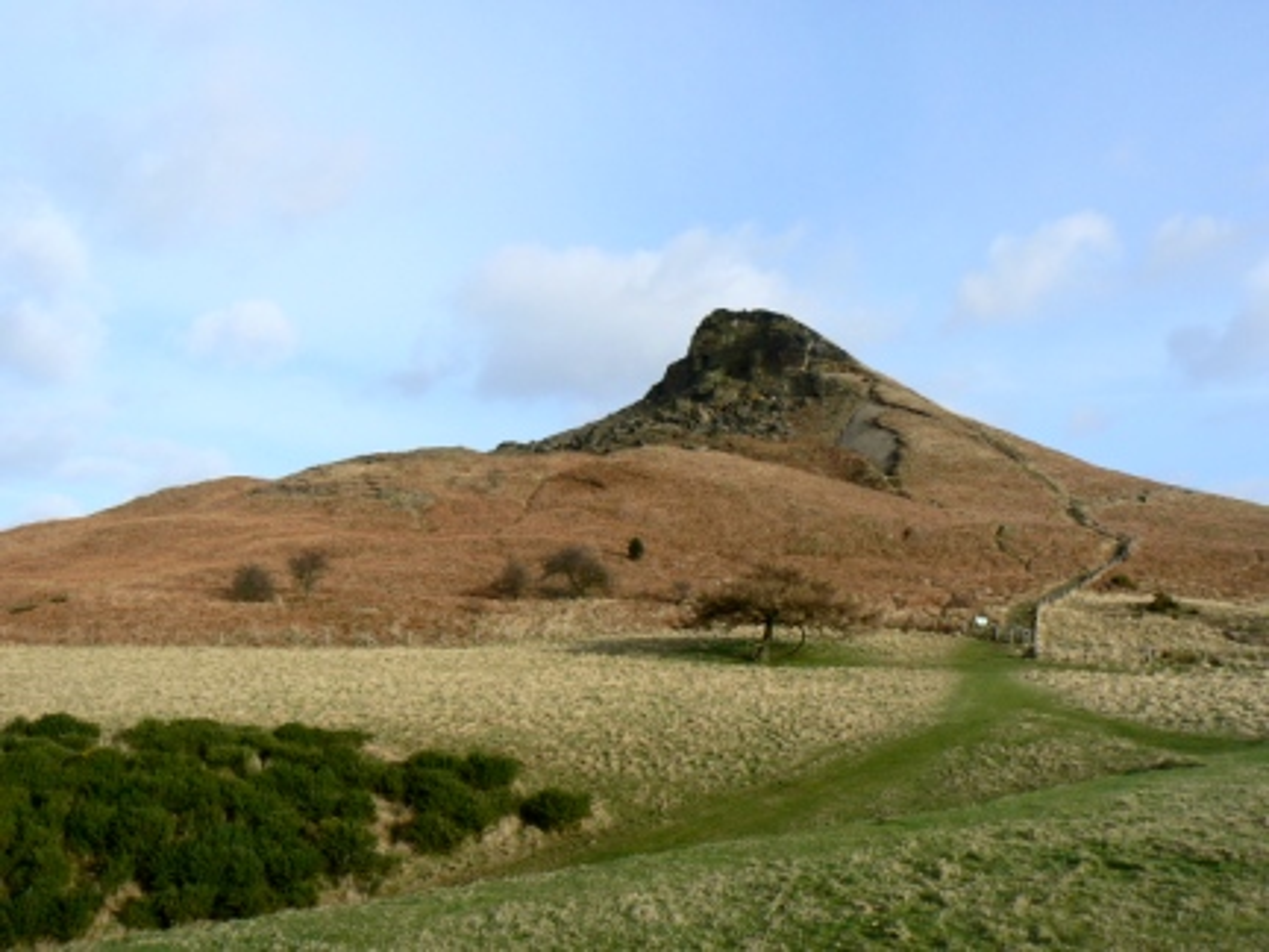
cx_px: 634
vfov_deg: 39.7
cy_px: 476
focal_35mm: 36
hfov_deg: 51.4
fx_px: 1320
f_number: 6.3
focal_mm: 6
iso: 80
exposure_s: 1/400
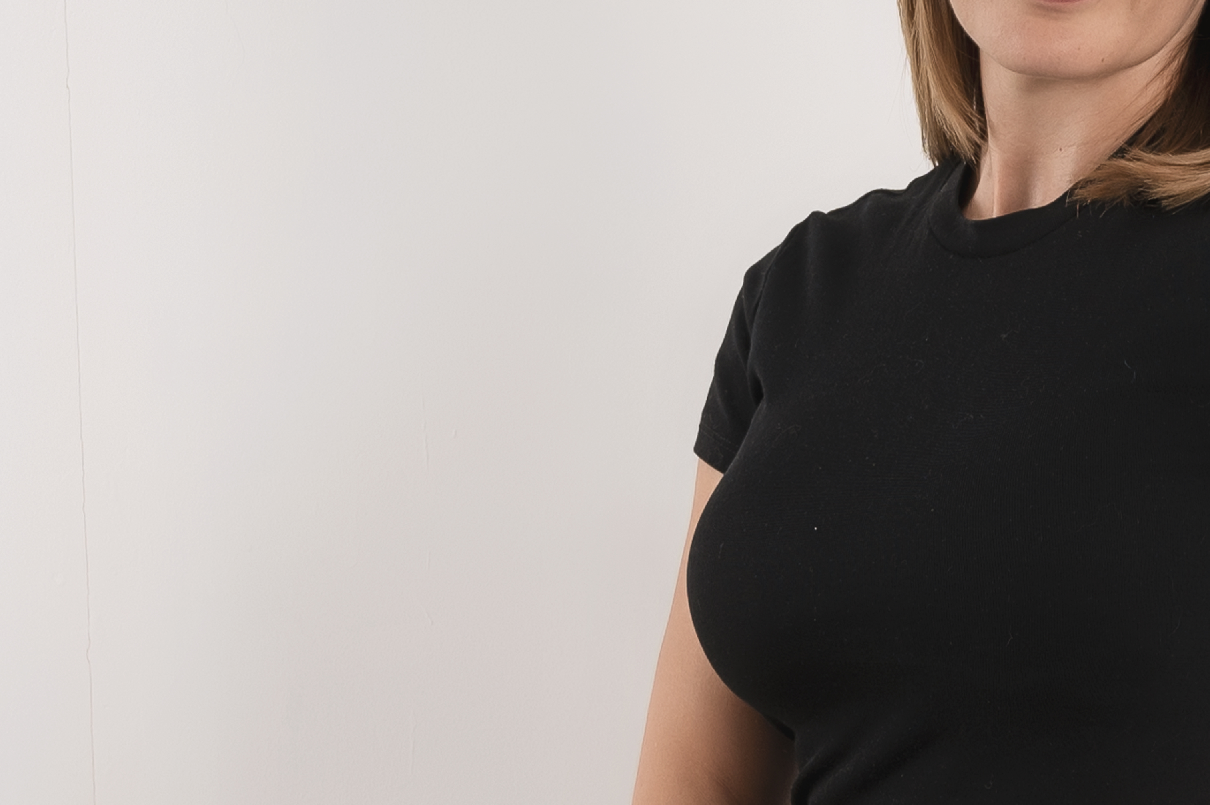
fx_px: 3090
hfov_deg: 21.5
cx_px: 1140
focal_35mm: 92
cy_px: 165
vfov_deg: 14.8
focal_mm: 46
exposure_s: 1/160
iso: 100
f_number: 4
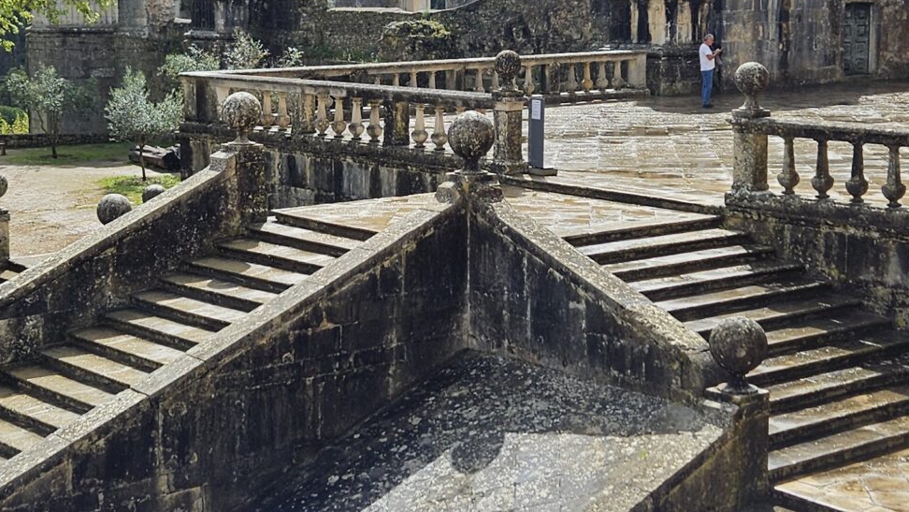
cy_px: 167
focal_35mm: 66
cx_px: 382
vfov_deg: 18.2
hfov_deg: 31.8
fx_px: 1591
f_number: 1.8
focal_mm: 5.4
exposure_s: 1/2937
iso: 25
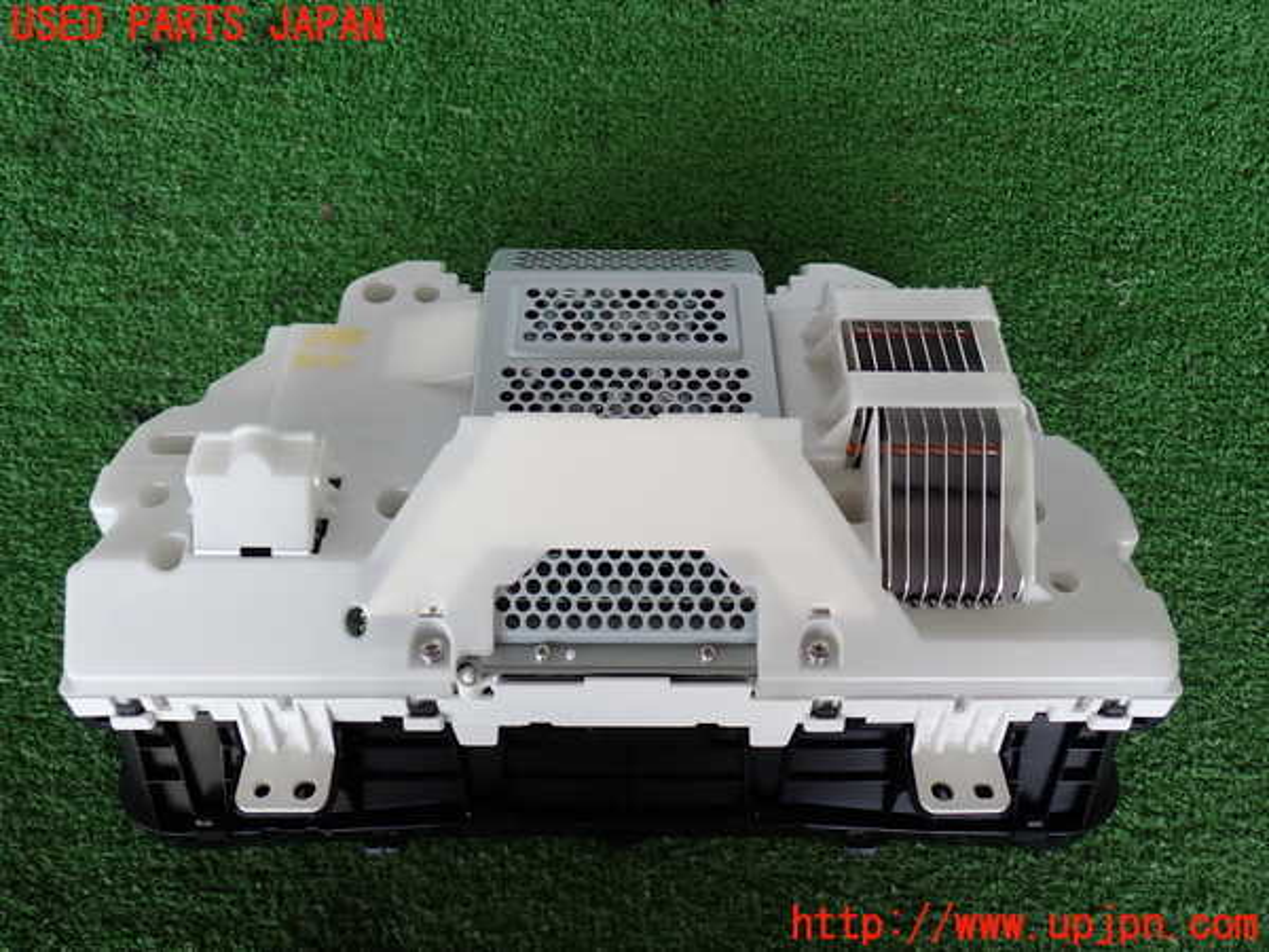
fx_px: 1173
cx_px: 634
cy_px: 476
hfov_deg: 56.8
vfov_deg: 44.2
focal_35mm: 32
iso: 100
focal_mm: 5.79
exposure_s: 1/60
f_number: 2.4
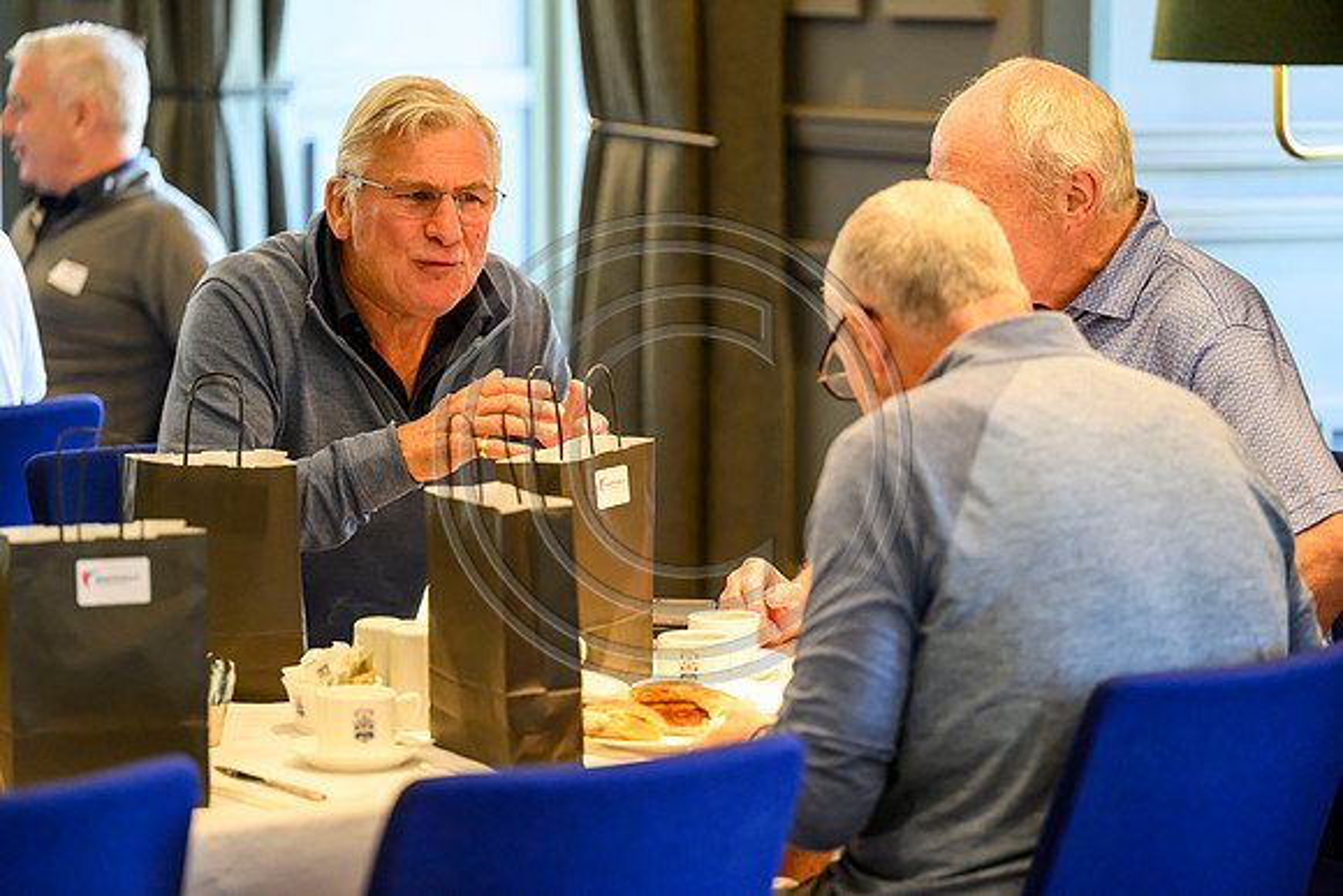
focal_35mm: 120
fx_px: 4478
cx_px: 672
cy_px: 448
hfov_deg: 17.1
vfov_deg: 11.4
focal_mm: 120
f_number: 2.8
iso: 5000
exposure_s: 1/320
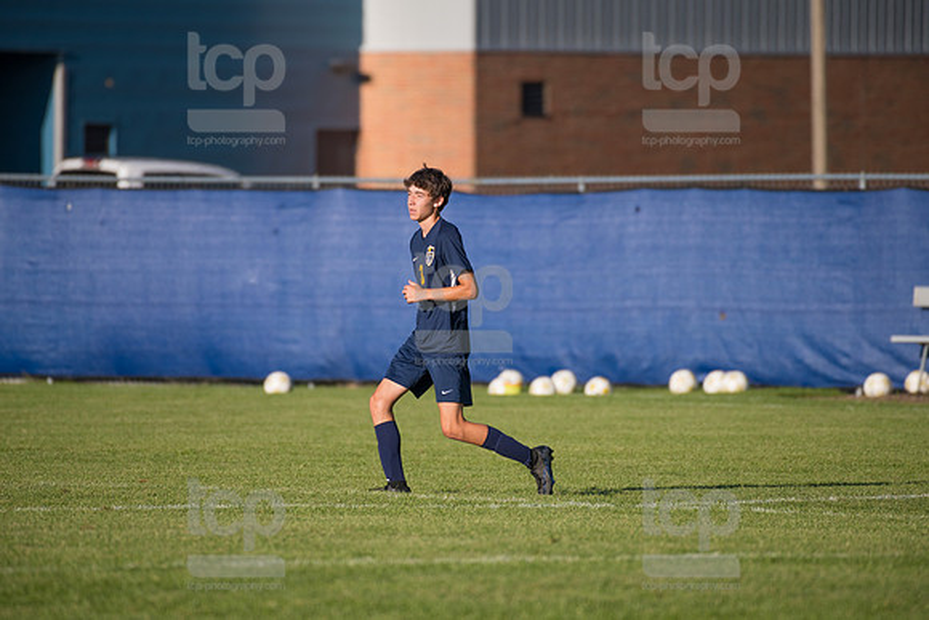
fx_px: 11873
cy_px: 310
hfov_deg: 4.5
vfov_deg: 3.0
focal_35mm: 460
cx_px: 464
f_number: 5.6
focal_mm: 460
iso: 320
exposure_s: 1/2000
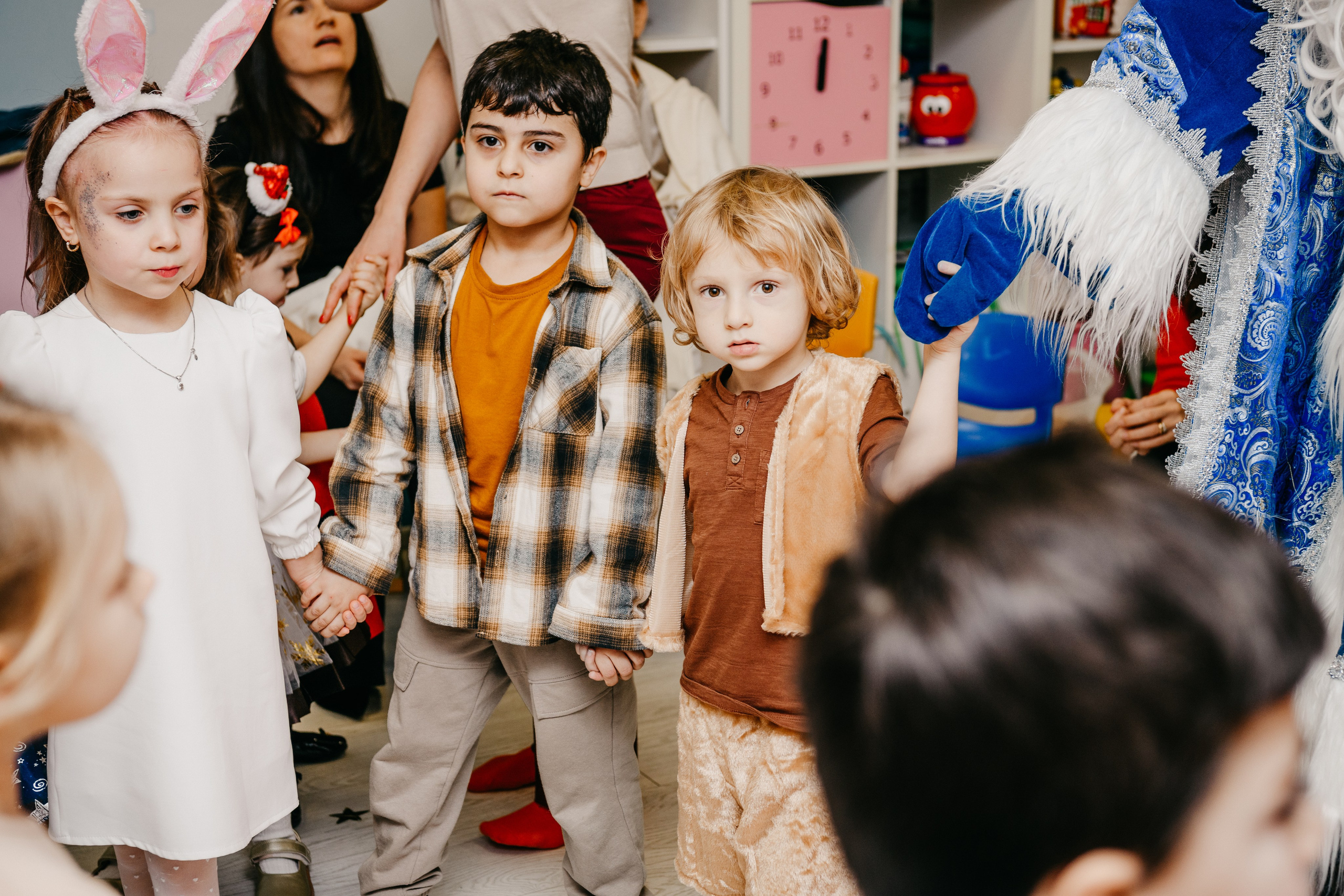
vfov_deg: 21.9
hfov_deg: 32.4
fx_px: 2315
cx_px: 672
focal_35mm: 62
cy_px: 448
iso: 250
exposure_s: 1/160
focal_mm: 62
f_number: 4.5
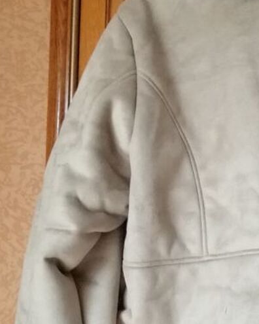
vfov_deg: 26.1
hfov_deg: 20.2
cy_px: 275
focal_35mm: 71
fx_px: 680
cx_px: 311
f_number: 1.8
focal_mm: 3.95
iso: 640
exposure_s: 1/100
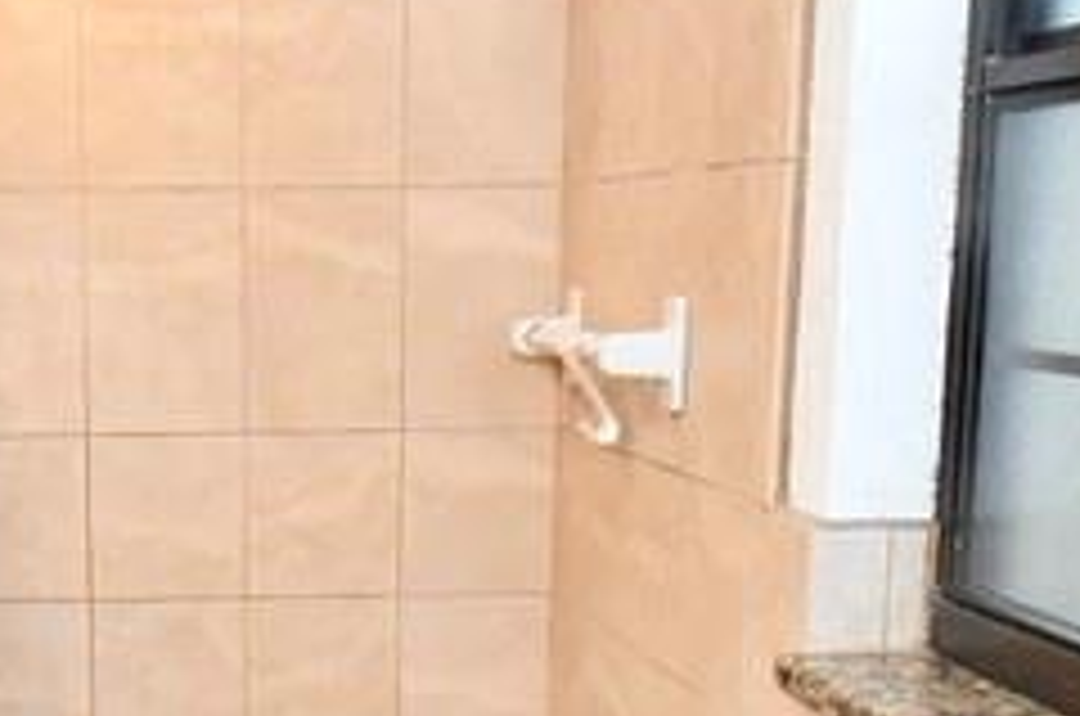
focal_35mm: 68
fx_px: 2036
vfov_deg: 19.4
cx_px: 162
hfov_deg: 28.8
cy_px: 700
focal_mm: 10
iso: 3600
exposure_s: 1/125
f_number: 7.1
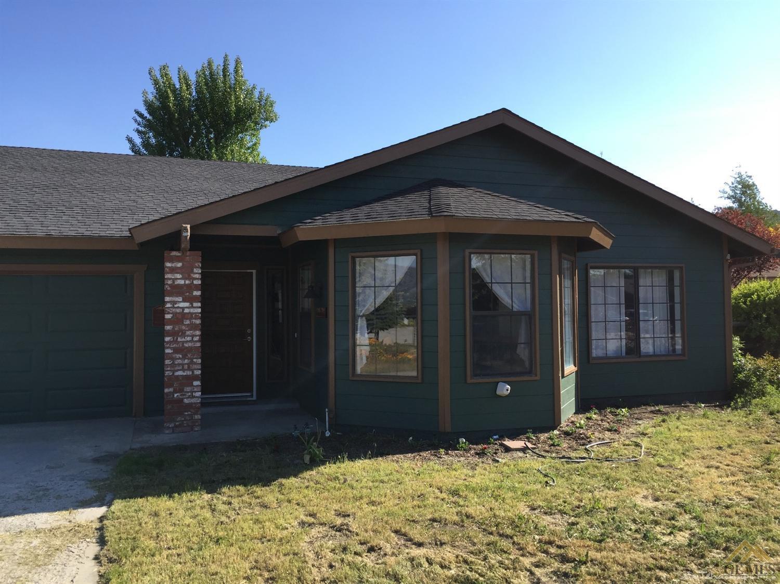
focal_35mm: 29
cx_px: 390
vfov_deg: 48.2
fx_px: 653
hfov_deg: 61.7
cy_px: 292
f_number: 2.2
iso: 32
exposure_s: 1/942
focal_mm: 4.15
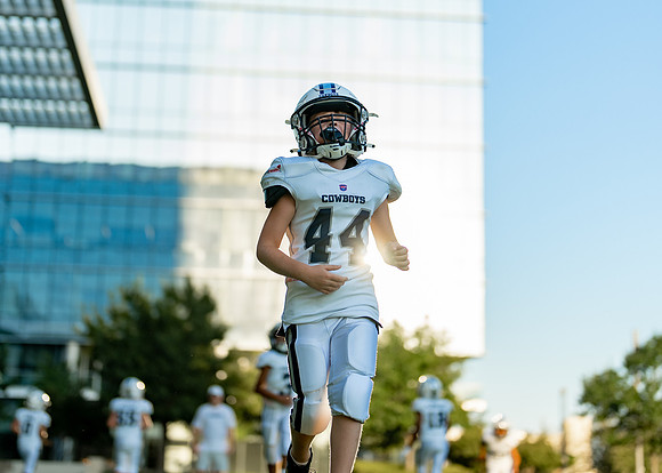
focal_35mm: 77
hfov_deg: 25.8
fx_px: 1442
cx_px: 323
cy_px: 129
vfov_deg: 18.5
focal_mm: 50
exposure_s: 1/3200
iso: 125
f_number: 1.2
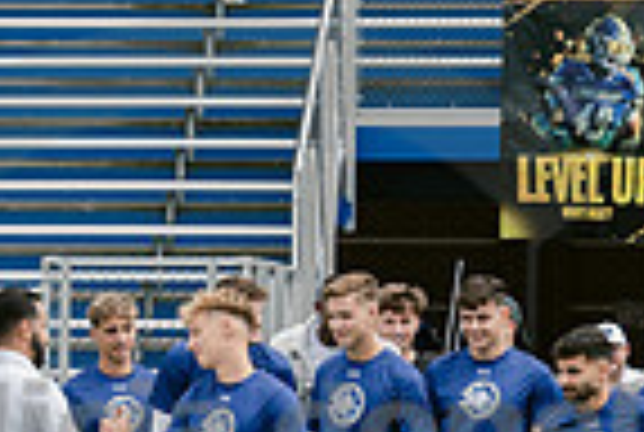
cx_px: 212
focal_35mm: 283
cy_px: 475
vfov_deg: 4.9
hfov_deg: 7.3
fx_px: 5073
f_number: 5.6
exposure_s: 1/640
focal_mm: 70
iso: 400
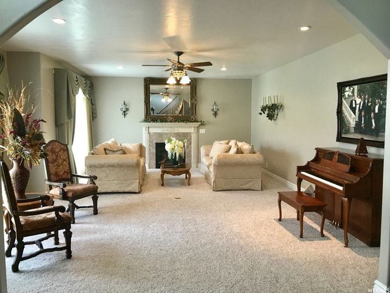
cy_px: 146
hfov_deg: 63.4
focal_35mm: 28
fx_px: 315
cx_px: 195
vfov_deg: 49.7
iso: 32
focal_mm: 3.99
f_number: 1.8
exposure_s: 1/30
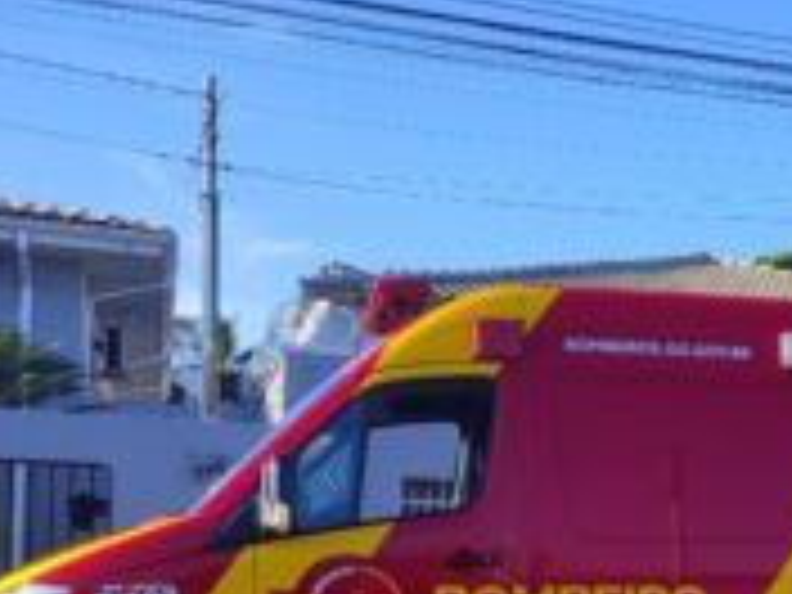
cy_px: 580
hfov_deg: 25.9
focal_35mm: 68
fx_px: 1556
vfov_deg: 21.0
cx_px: 922
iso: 50
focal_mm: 6.04
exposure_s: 1/340
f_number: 1.9
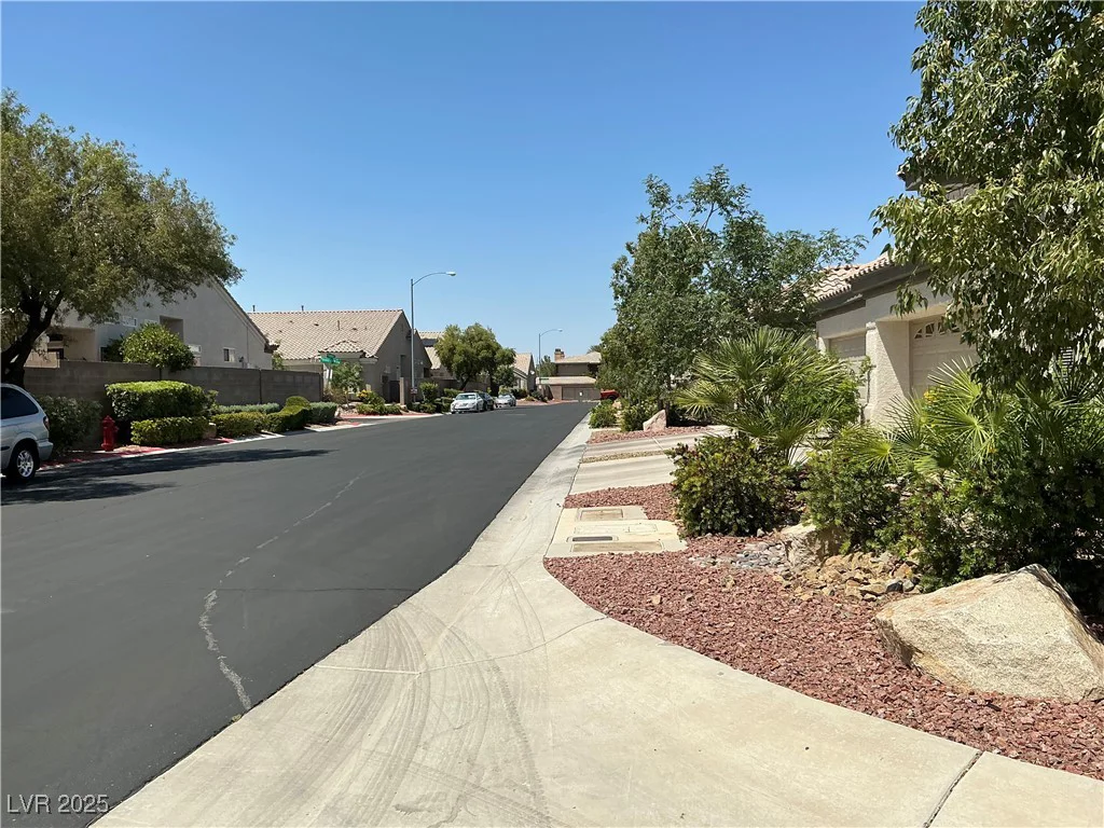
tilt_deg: +0.2
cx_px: 552
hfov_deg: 63.4
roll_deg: -0.1
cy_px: 414
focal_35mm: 28
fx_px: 893
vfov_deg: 49.7
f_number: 1.8
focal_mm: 3
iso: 25
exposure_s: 1/3125
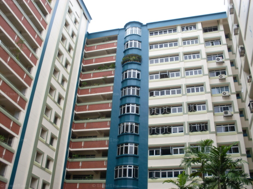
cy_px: 94
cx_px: 126
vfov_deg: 37.7
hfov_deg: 49.0
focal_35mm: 38
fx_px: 278
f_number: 8.4
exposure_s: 1/90
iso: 80
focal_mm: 6.3
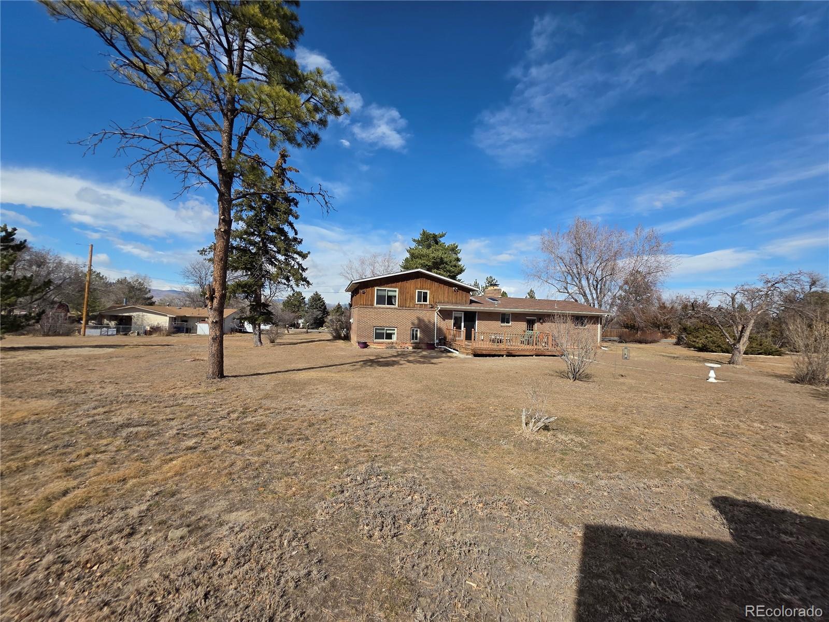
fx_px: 311
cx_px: 414
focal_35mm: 13
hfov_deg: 106.2
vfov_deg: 89.9
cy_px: 311
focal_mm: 2.2
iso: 40
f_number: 1.9
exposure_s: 1/2572
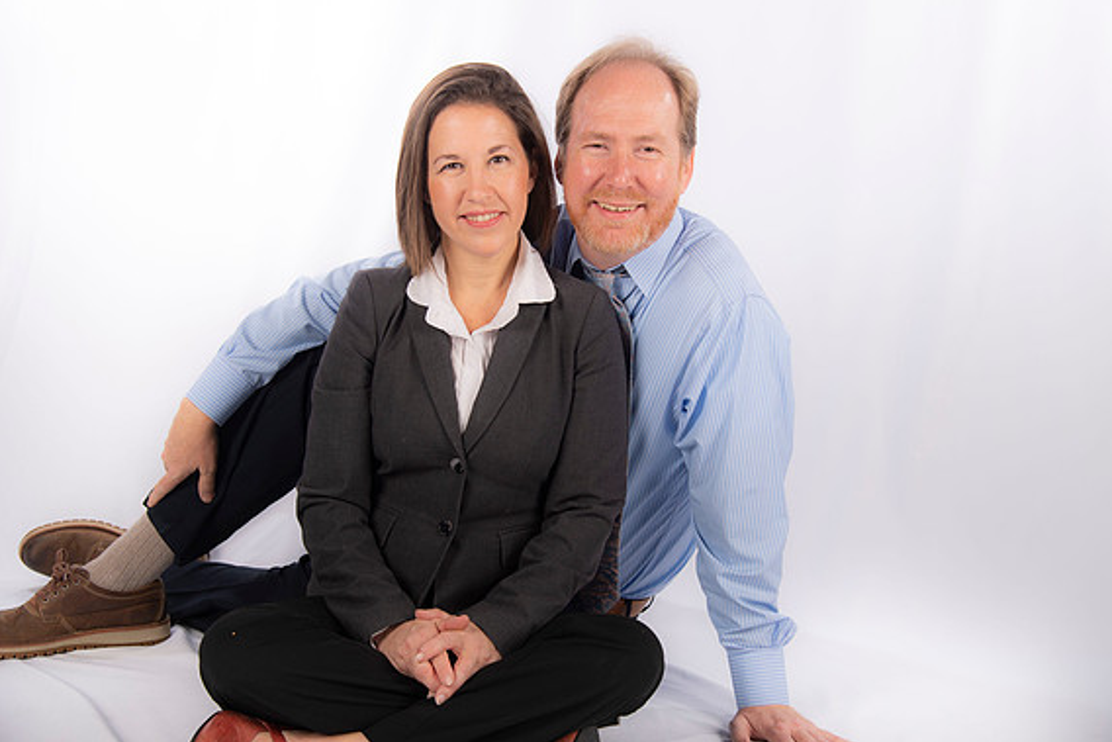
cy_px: 368
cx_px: 566
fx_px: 1576
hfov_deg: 38.9
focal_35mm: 51
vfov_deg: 26.5
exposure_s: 1/200
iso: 100
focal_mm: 50
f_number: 5.6
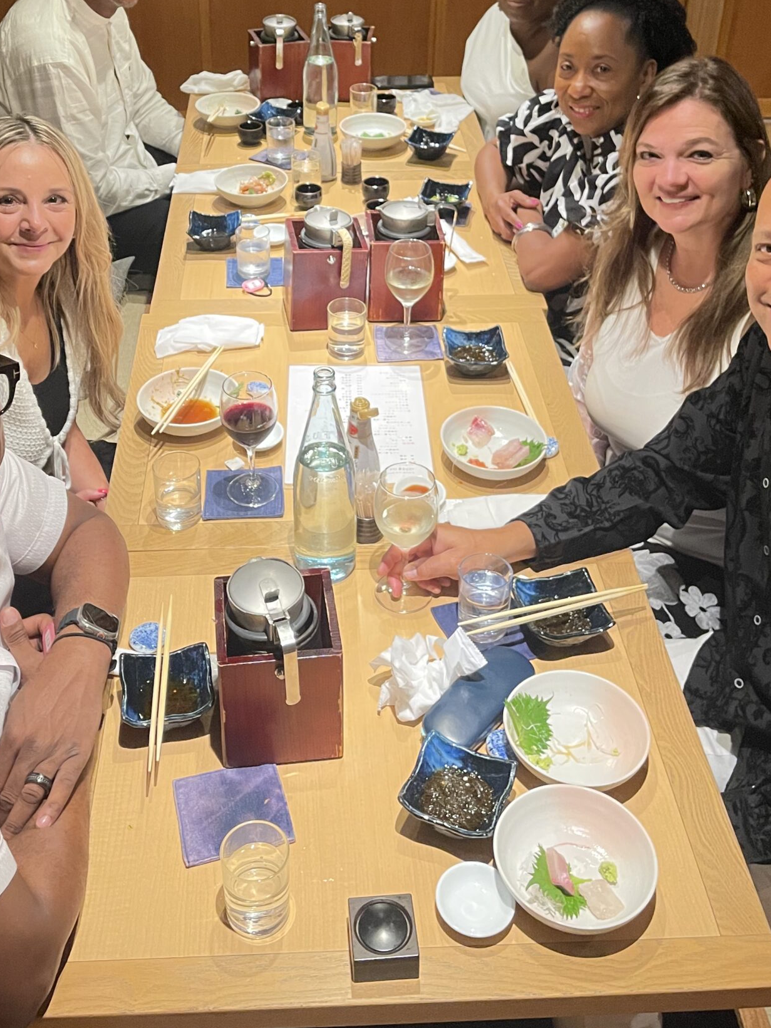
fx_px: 1158
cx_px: 334
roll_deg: +0.5
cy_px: 284
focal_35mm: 39
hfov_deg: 36.8
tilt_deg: -29.1
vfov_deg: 46.5
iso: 400
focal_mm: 5.1
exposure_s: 1/50
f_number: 1.6
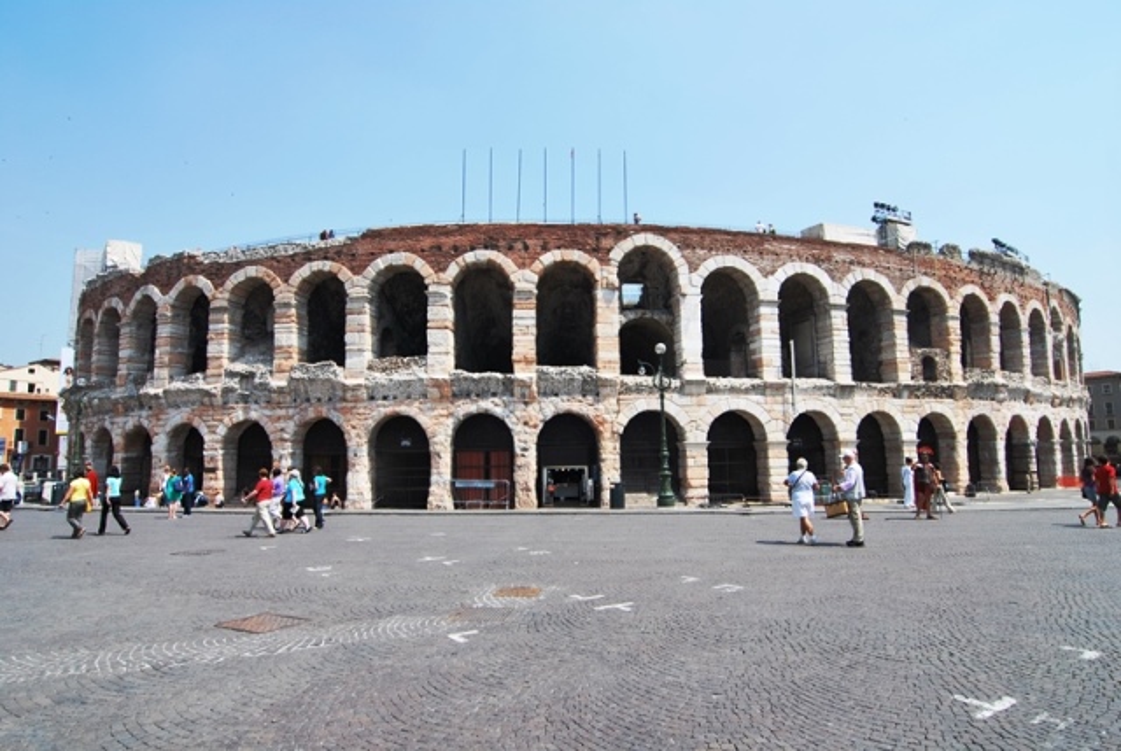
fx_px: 655
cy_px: 376
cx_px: 560
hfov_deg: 81.1
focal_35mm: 21
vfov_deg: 59.7
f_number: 8
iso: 100
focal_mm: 14
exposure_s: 1/250
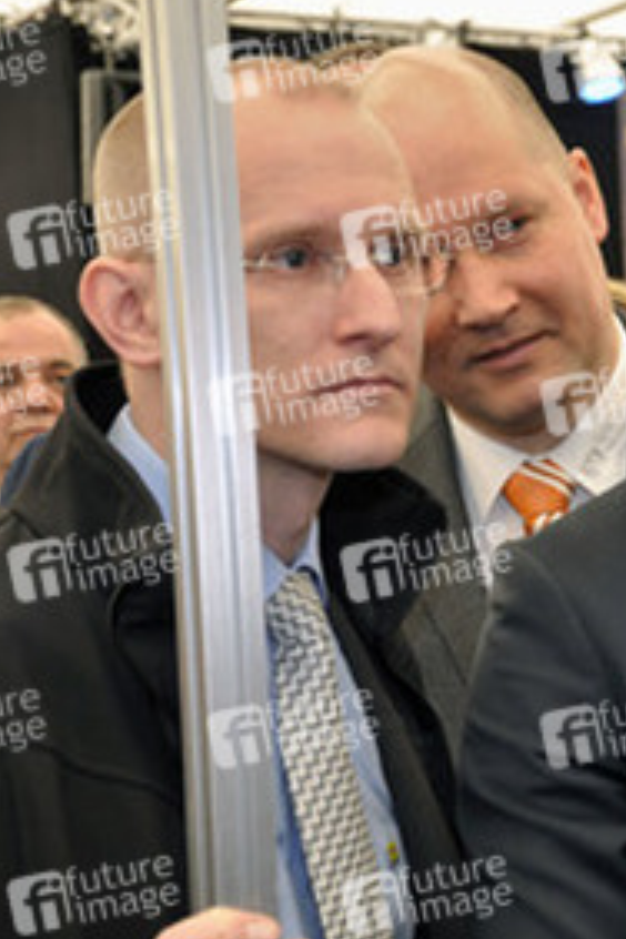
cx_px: 669
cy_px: 479
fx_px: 2186
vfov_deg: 24.2
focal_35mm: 84
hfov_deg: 15.9
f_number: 5
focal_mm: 35
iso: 400
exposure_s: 1/40
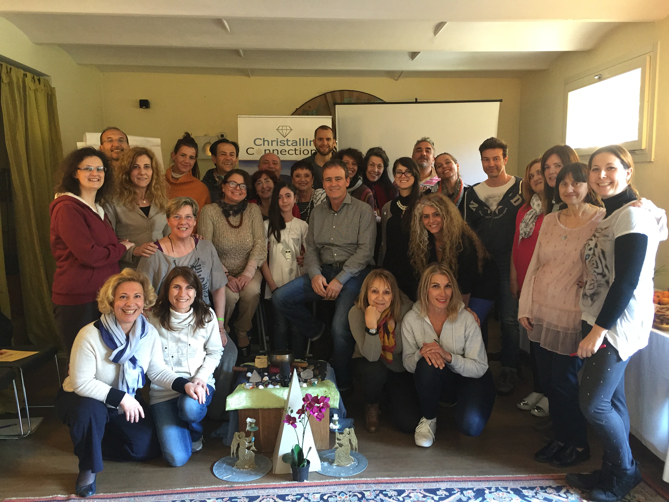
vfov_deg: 48.2
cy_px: 251
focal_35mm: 29
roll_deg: +0.2
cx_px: 334
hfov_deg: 61.7
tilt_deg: -5.9
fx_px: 560
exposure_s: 1/25
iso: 250
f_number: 2.2
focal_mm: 4.15
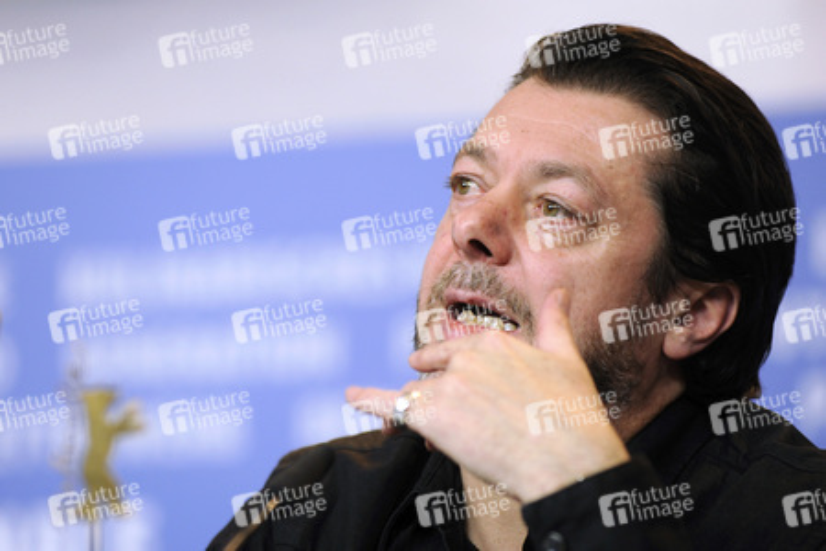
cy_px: 276
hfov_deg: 10.3
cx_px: 413
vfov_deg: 6.9
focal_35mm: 200
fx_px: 4589
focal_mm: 200
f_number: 4
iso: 1000
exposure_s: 1/250
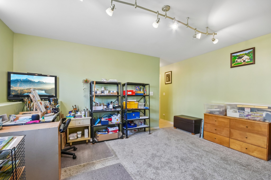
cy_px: 90
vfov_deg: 77.3
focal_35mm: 15
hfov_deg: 100.4
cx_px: 136
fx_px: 113
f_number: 8
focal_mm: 10
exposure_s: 1/10
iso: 400
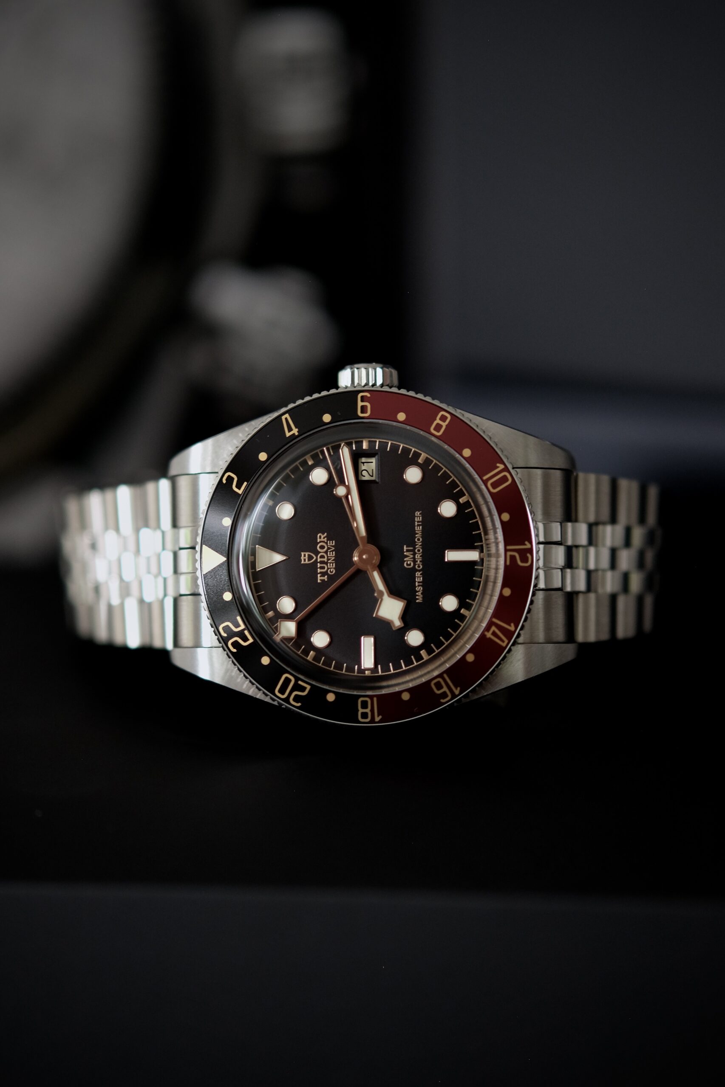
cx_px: 362
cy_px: 544
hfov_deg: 18.2
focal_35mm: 75
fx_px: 2266
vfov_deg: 27.0
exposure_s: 1/60
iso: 400
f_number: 2
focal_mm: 50
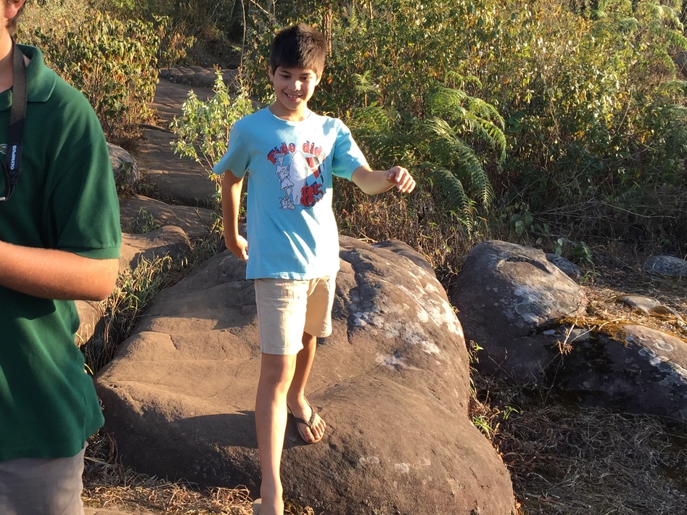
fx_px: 972
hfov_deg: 37.4
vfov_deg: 29.5
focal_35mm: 49
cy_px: 184
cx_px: 130
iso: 32
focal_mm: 4.15
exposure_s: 1/319
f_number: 2.2
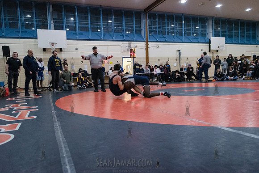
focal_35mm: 26
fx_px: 187
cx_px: 130
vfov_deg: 49.6
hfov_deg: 69.4
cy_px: 86
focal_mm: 26
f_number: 3.2
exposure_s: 1/400
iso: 8000
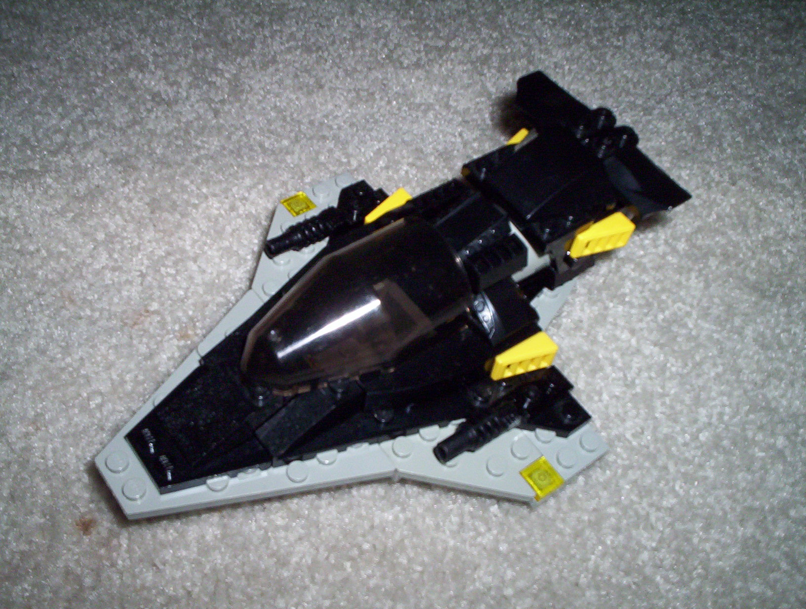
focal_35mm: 38
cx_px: 403
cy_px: 304
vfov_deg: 37.9
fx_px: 887
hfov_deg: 48.9
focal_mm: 4.99
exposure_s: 1/60
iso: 140
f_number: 4.5
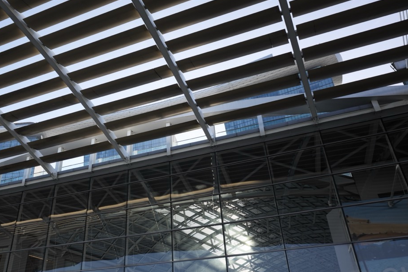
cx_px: 124
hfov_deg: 56.9
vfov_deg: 40.6
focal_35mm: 32
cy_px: 183
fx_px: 363
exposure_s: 1/200
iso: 200
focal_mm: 28
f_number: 6.8
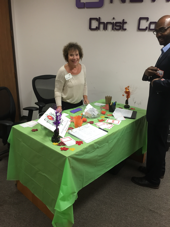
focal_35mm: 29
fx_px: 190
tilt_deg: -17.0
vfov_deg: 61.7
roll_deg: -1.3
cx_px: 85
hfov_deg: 48.2
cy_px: 114
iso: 100
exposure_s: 1/30
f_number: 2.2
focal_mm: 4.15
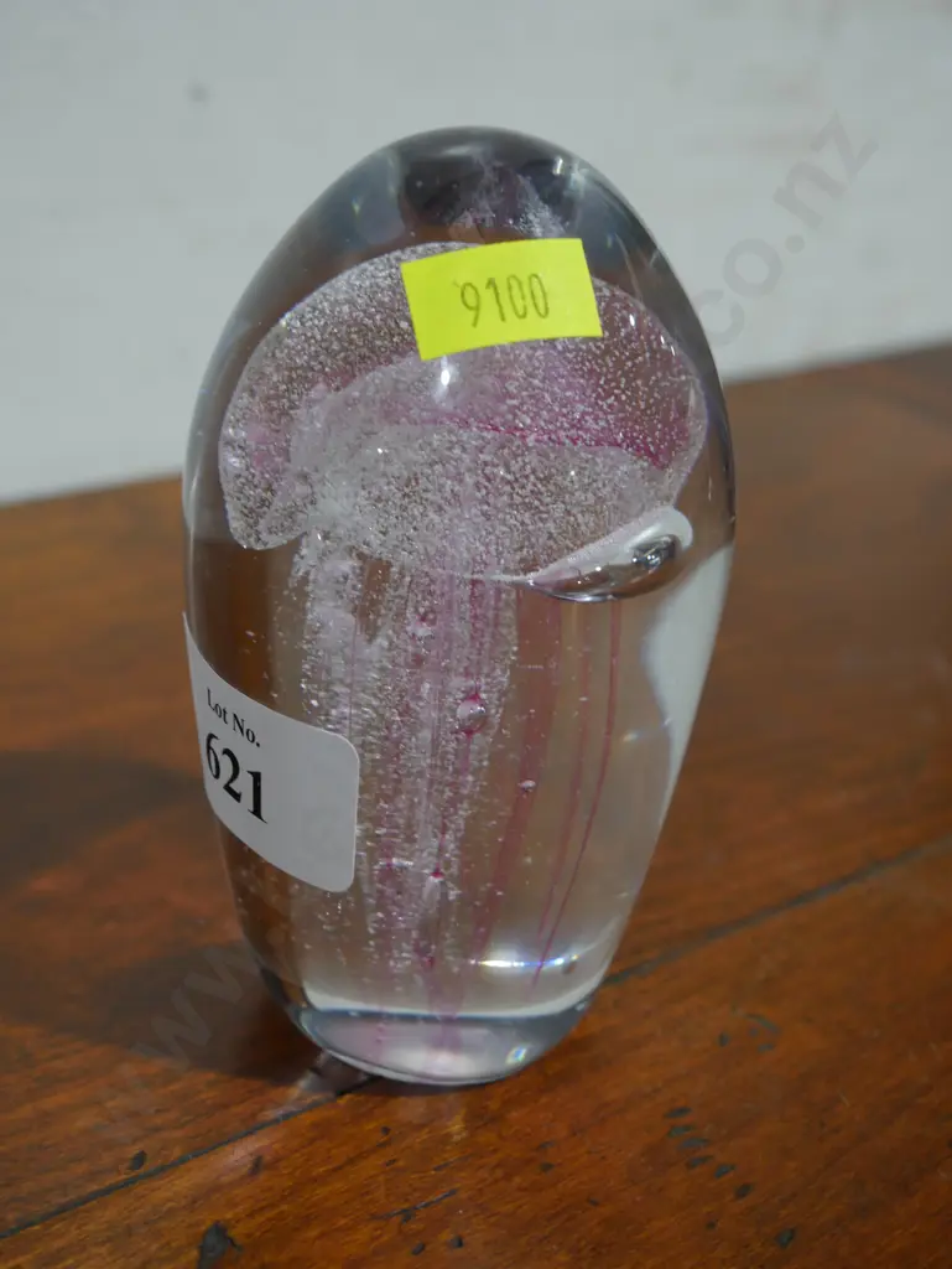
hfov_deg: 29.1
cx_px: 476
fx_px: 1832
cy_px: 634
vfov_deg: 38.2
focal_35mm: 50
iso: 500
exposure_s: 1/60
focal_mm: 25
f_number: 5.3
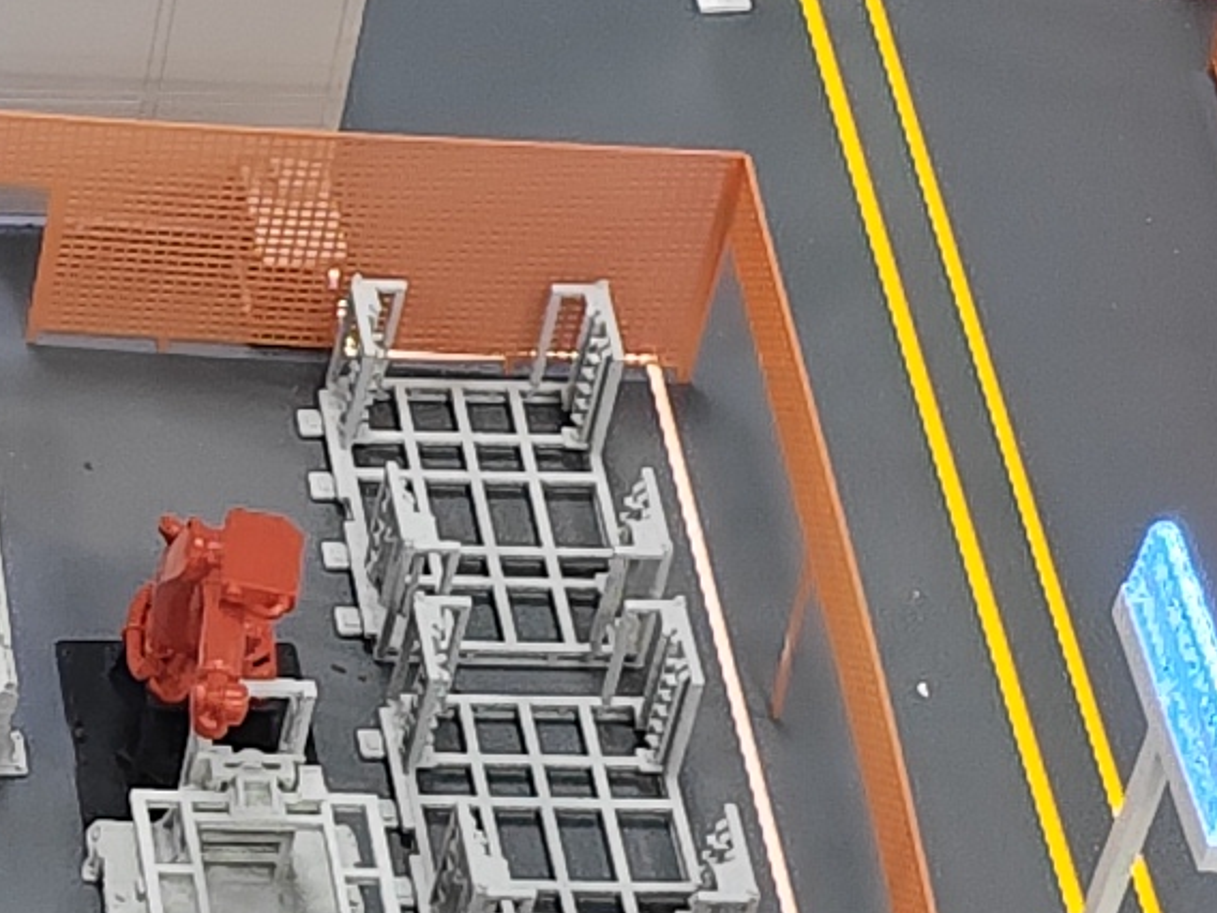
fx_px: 5836
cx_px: -782
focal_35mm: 166
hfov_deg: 11.3
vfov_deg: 8.9
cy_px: 11
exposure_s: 1/86
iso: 400
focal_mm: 8.7
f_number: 1.9
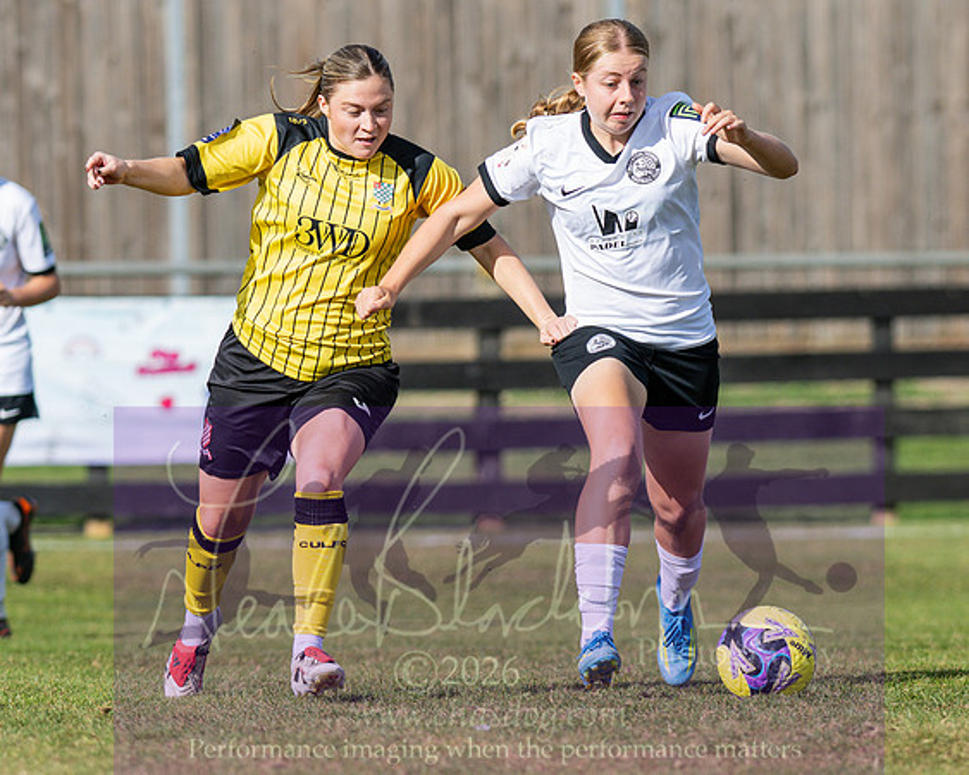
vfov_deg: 2.5
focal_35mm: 617
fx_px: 17689
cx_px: 375
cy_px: 434
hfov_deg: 3.1
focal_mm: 300
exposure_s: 1/2000
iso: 200
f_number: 4
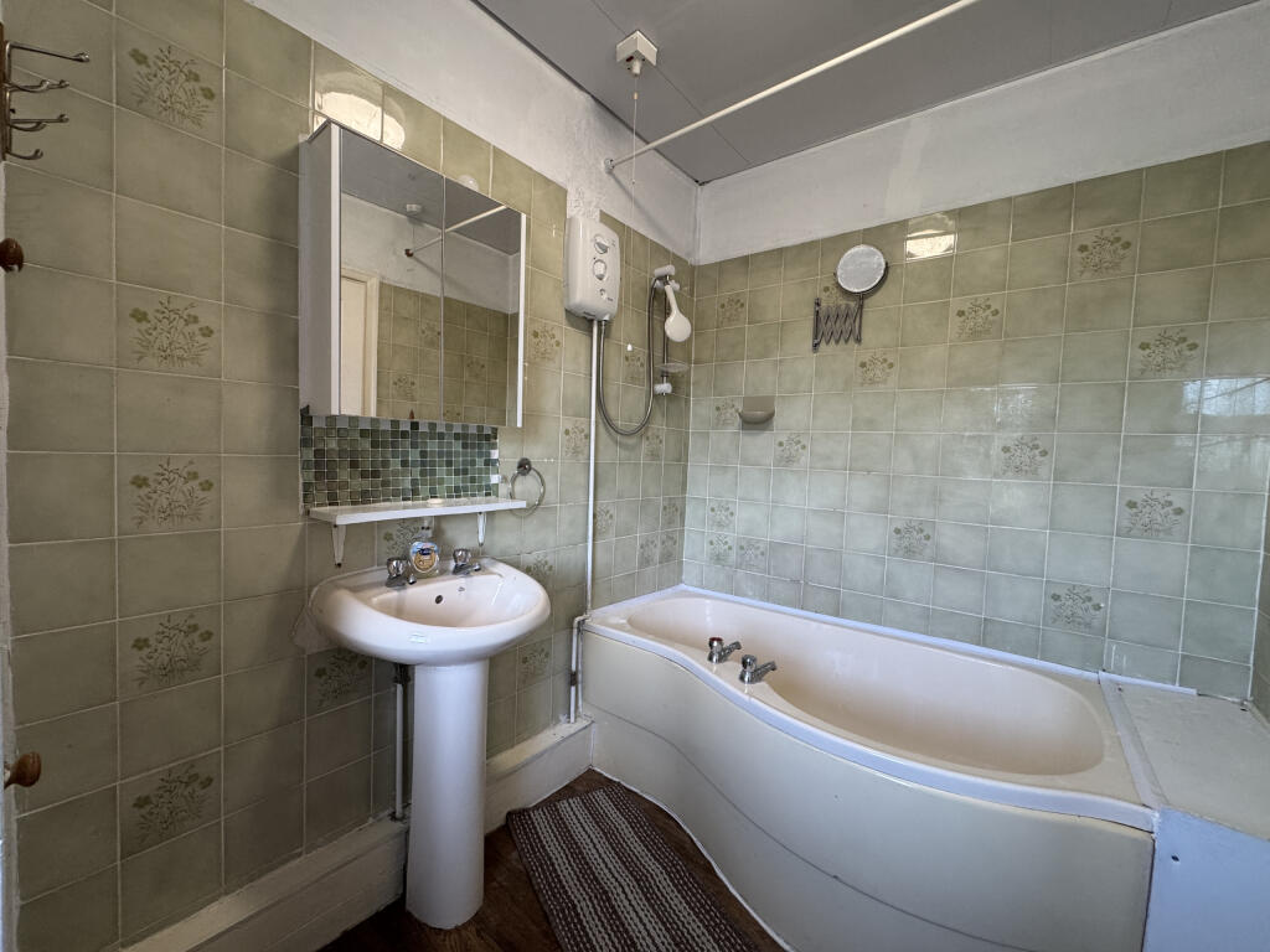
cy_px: 476
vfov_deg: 85.7
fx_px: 514
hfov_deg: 102.1
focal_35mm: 14
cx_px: 635
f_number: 2.2
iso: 250
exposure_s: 1/99
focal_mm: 2.22
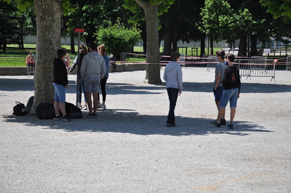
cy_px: 96
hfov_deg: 20.6
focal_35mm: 99
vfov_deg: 13.8
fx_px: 799
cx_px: 146
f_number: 6.3
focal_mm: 66
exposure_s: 1/640
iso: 200
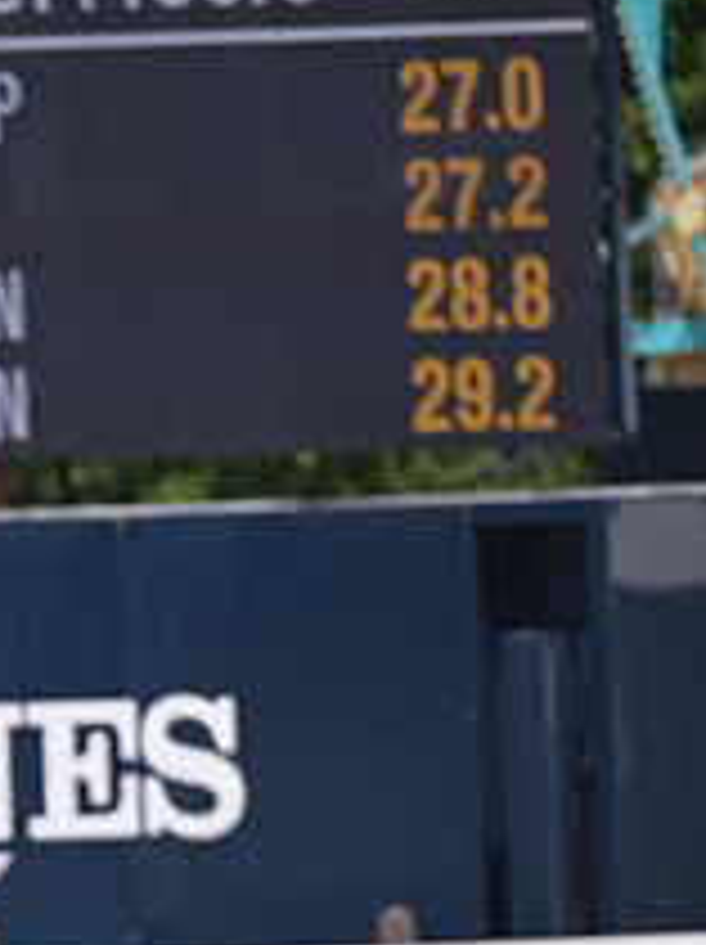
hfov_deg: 1.4
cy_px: 763
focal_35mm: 1065
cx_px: -594
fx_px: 29020
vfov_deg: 1.9
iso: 250
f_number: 5
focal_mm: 400
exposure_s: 1/1250
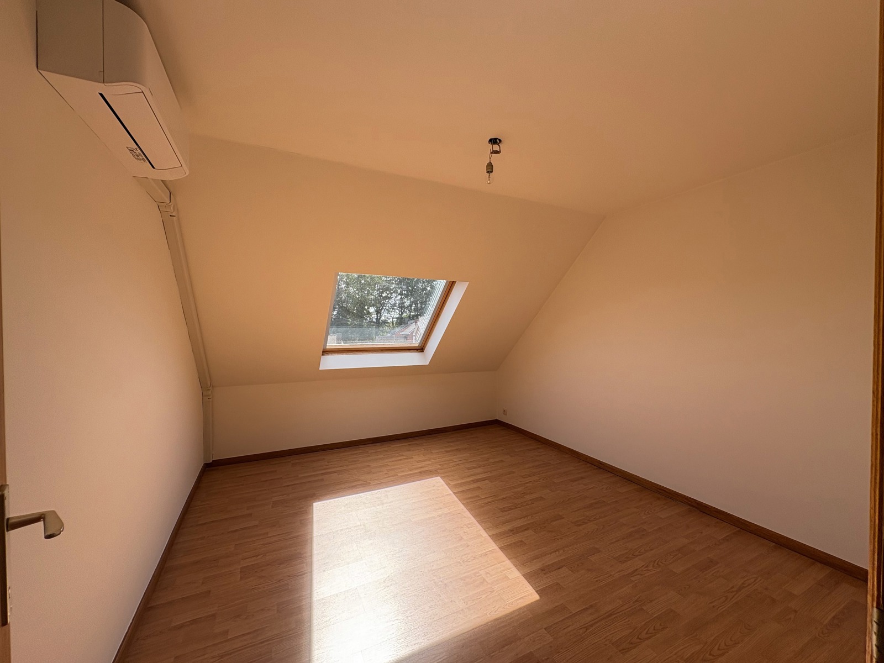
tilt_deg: -0.4
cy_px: 332
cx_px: 442
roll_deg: +0.3
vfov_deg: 85.7
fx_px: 358
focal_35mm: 14
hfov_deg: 102.1
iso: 40
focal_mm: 2.22
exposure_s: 1/288
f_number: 2.2
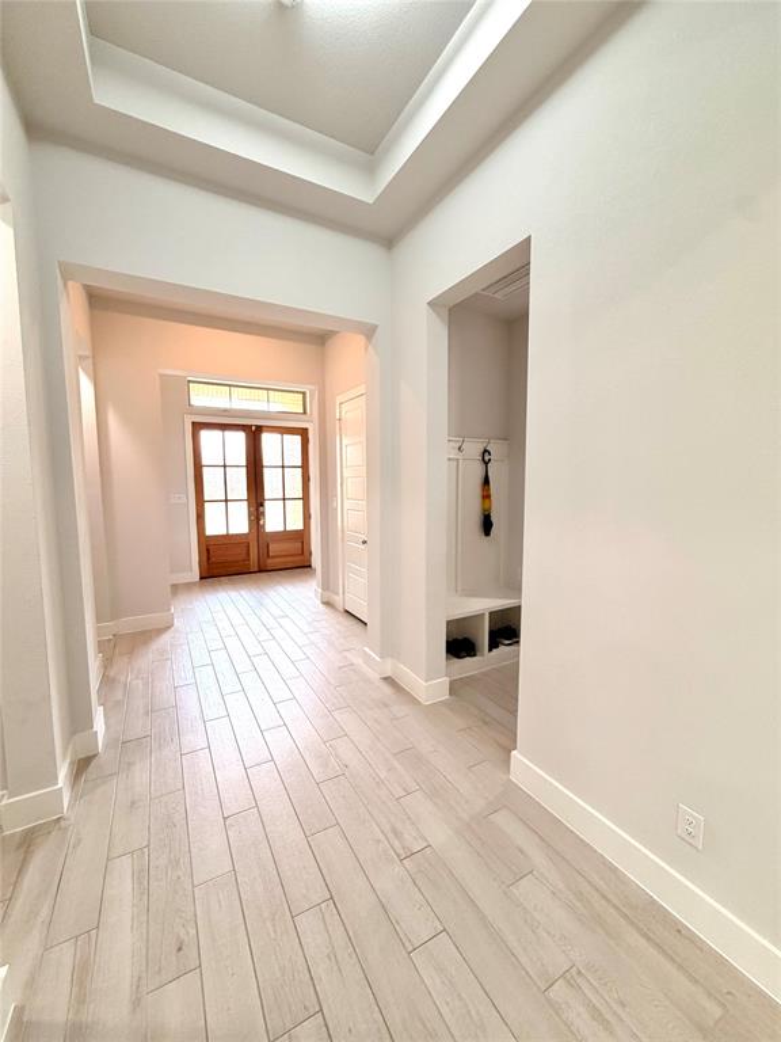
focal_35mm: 14
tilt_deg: -5.1
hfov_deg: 85.7
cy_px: 521
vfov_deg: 102.1
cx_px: 390
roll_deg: -0.1
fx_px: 421
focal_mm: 2.22
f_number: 2.2
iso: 250
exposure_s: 1/120
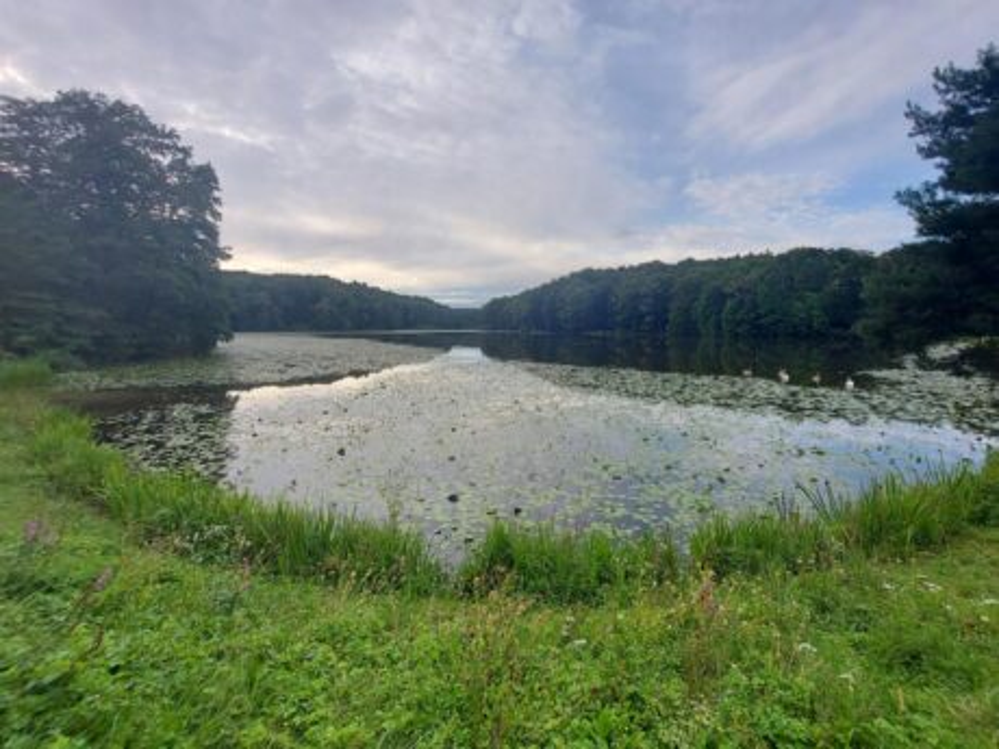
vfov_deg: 89.9
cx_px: 500
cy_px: 374
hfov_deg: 106.2
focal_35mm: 13
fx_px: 375
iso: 50
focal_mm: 1.74
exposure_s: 1/763
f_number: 2.2
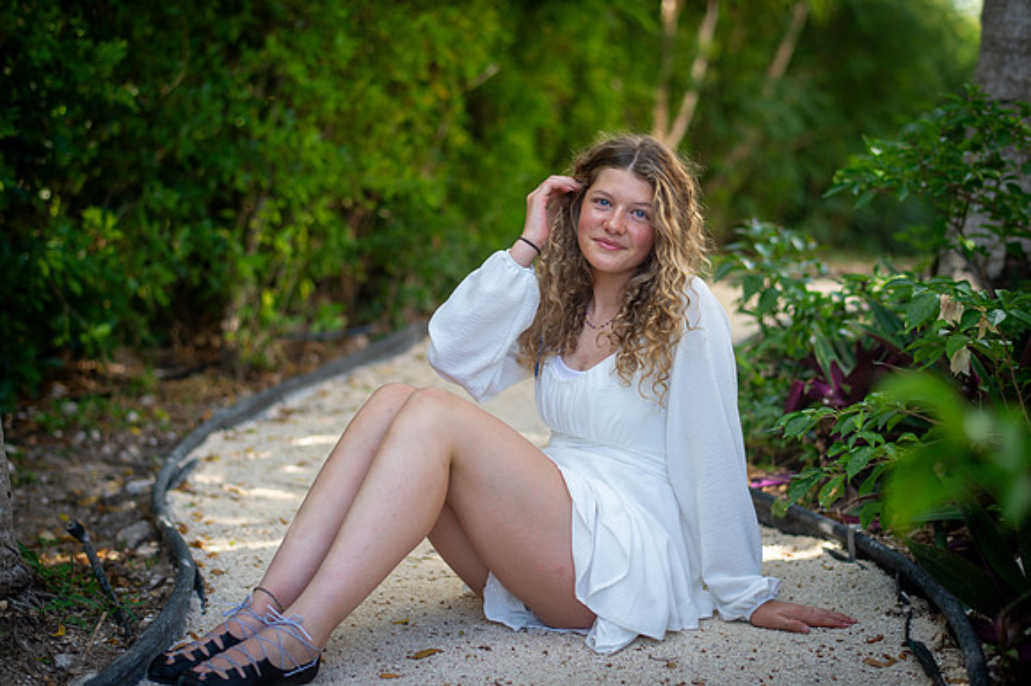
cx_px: 516
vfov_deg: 23.4
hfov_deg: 34.5
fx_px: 1660
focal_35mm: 58
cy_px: 343
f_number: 2.2
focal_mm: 58
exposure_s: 1/500
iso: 400
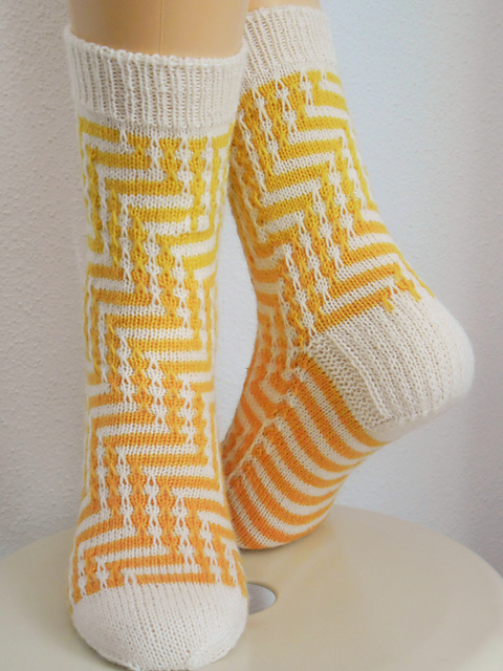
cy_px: 336
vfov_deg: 50.1
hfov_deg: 38.7
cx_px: 252
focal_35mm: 37
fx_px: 717
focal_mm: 6.6
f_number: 4
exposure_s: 1/34
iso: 100
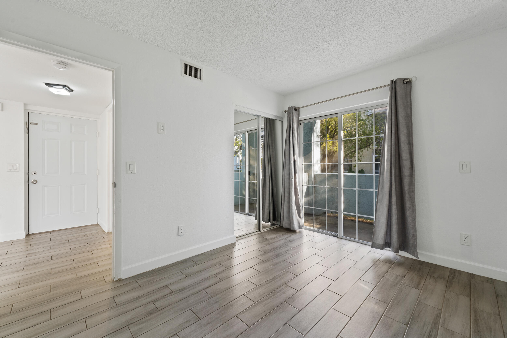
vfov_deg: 81.2
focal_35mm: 14
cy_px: 169
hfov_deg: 104.3
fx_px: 197
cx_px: 254
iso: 250
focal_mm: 14
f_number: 9
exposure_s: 1/6
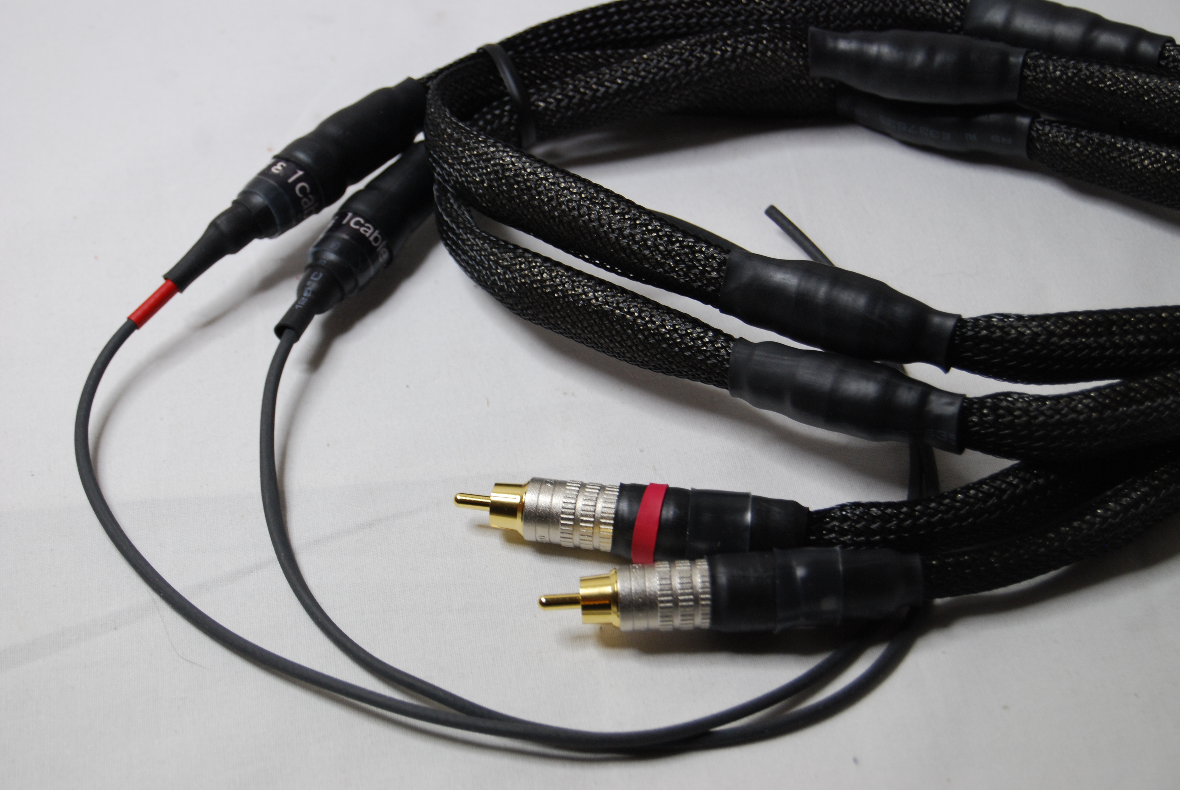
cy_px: 395
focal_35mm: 75
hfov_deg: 27.0
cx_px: 590
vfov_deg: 18.2
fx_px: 2461
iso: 400
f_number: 5.6
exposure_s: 1/30
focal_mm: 50
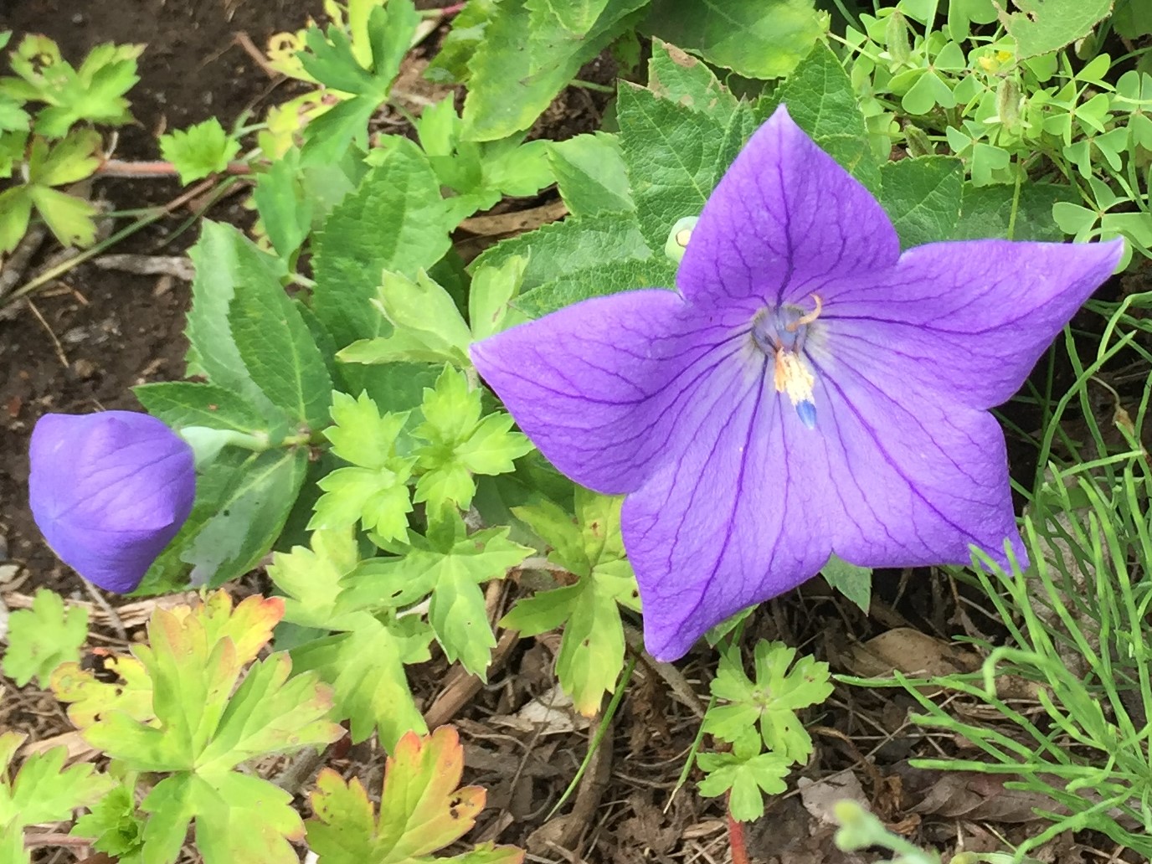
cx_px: 576
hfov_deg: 61.7
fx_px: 965
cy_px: 432
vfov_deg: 48.2
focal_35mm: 29
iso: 32
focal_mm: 4.15
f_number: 2.2
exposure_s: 1/507
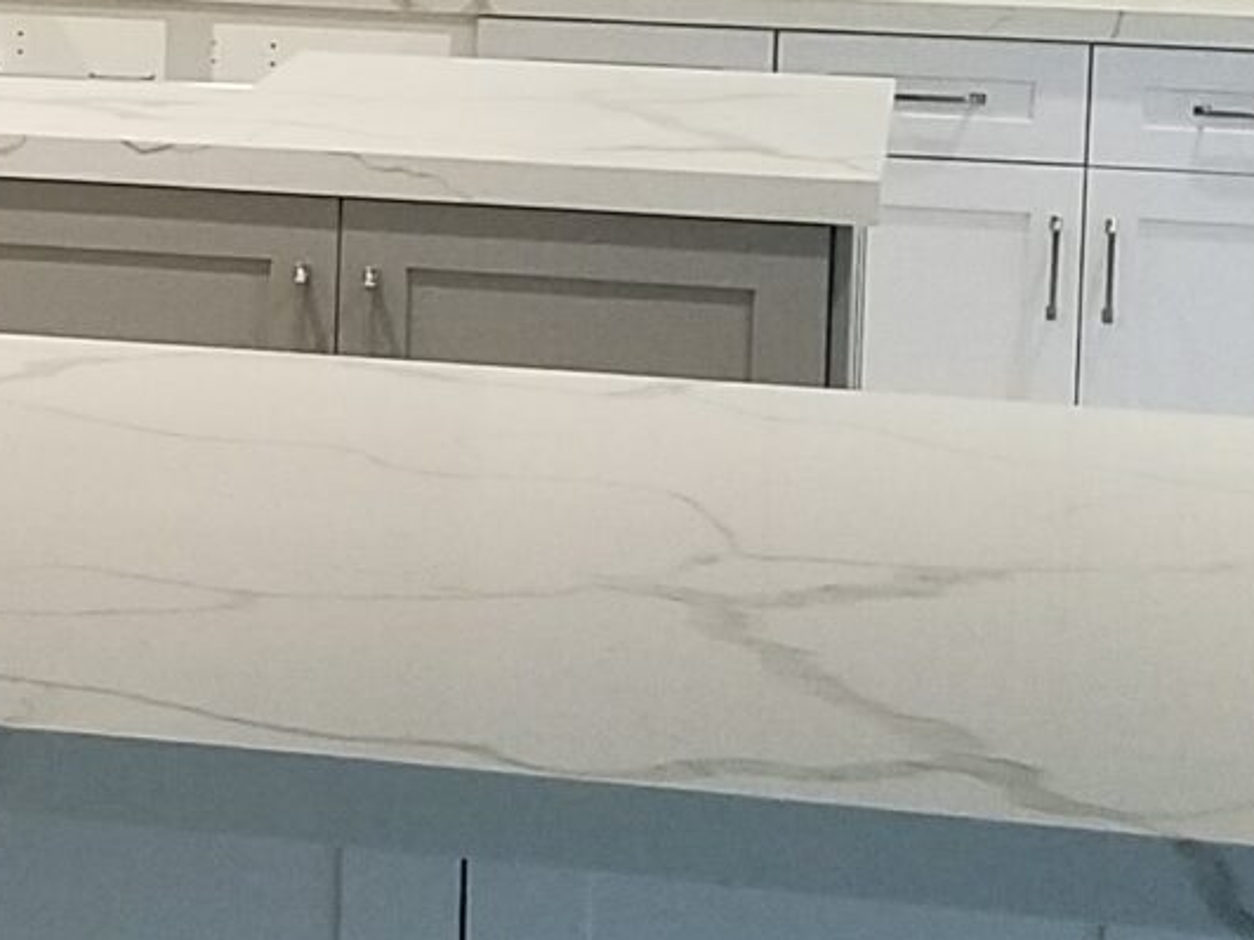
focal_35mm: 125
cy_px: -19
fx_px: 4528
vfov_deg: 11.7
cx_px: -31
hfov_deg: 15.5
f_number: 1.7
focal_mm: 4.2
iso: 160
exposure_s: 1/40
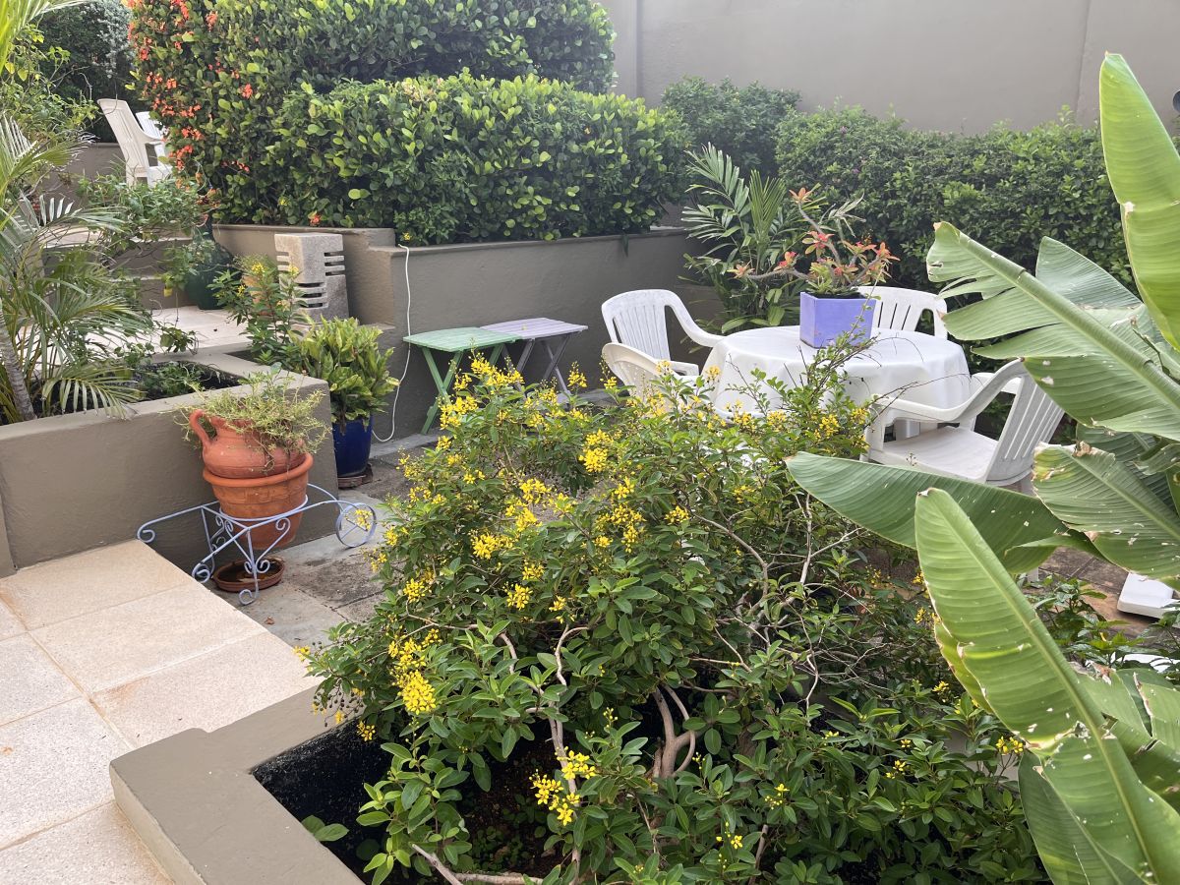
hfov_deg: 67.3
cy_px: 442
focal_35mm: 26
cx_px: 590
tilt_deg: -16.6
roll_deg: +1.0
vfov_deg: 53.1
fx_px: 886
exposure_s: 1/705
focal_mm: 5.1
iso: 50
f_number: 1.6
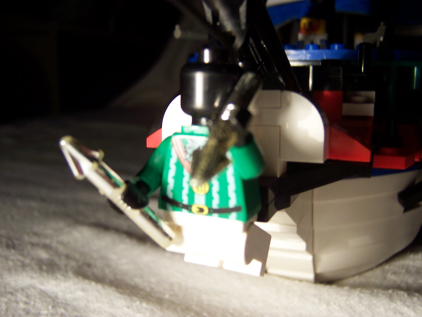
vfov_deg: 39.7
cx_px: 211
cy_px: 158
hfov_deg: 51.4
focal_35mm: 36
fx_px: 439
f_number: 2.8
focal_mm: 5.6
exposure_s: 1/90
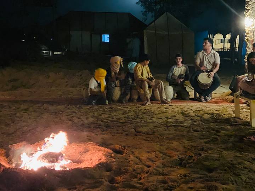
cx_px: 128
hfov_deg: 30.3
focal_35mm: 64
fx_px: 471
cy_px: 96
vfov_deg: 22.9
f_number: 2.2
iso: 1600
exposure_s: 1/14
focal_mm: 7.5
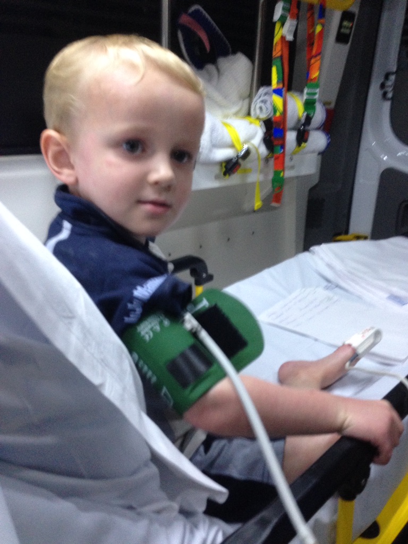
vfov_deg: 55.4
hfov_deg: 42.9
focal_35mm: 33
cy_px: 272
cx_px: 204
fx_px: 519
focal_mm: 4.12
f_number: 2.4
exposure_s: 1/20
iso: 250
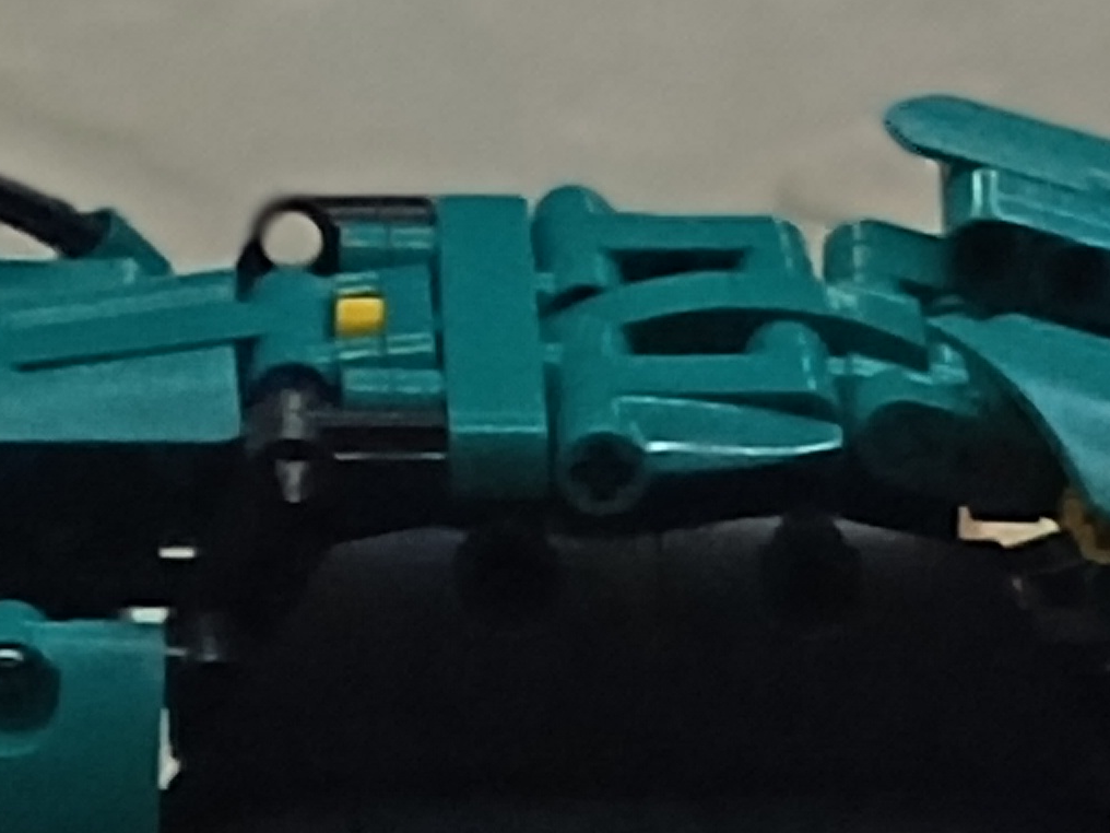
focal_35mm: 189
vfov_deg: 7.8
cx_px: 842
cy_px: 785
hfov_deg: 10.4
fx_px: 6060
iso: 10462
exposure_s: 1/20
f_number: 8
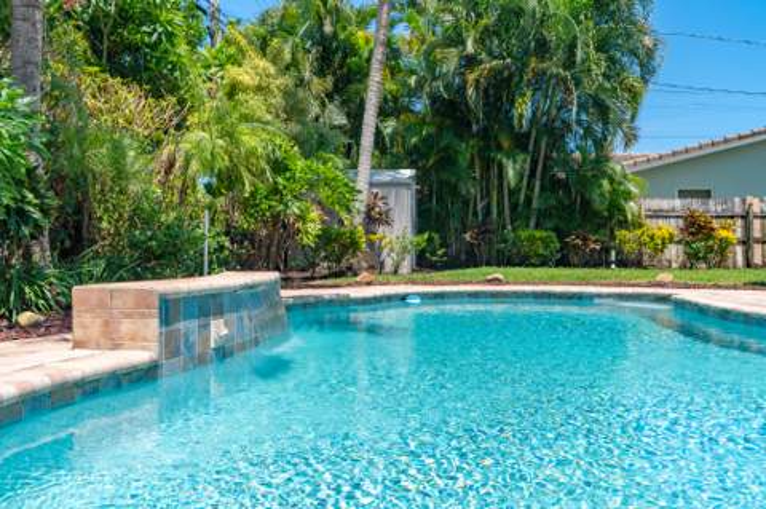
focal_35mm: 35
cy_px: 254
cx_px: 383
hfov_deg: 54.5
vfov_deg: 37.8
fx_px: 744
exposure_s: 1/2000
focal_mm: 35
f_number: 9
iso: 250
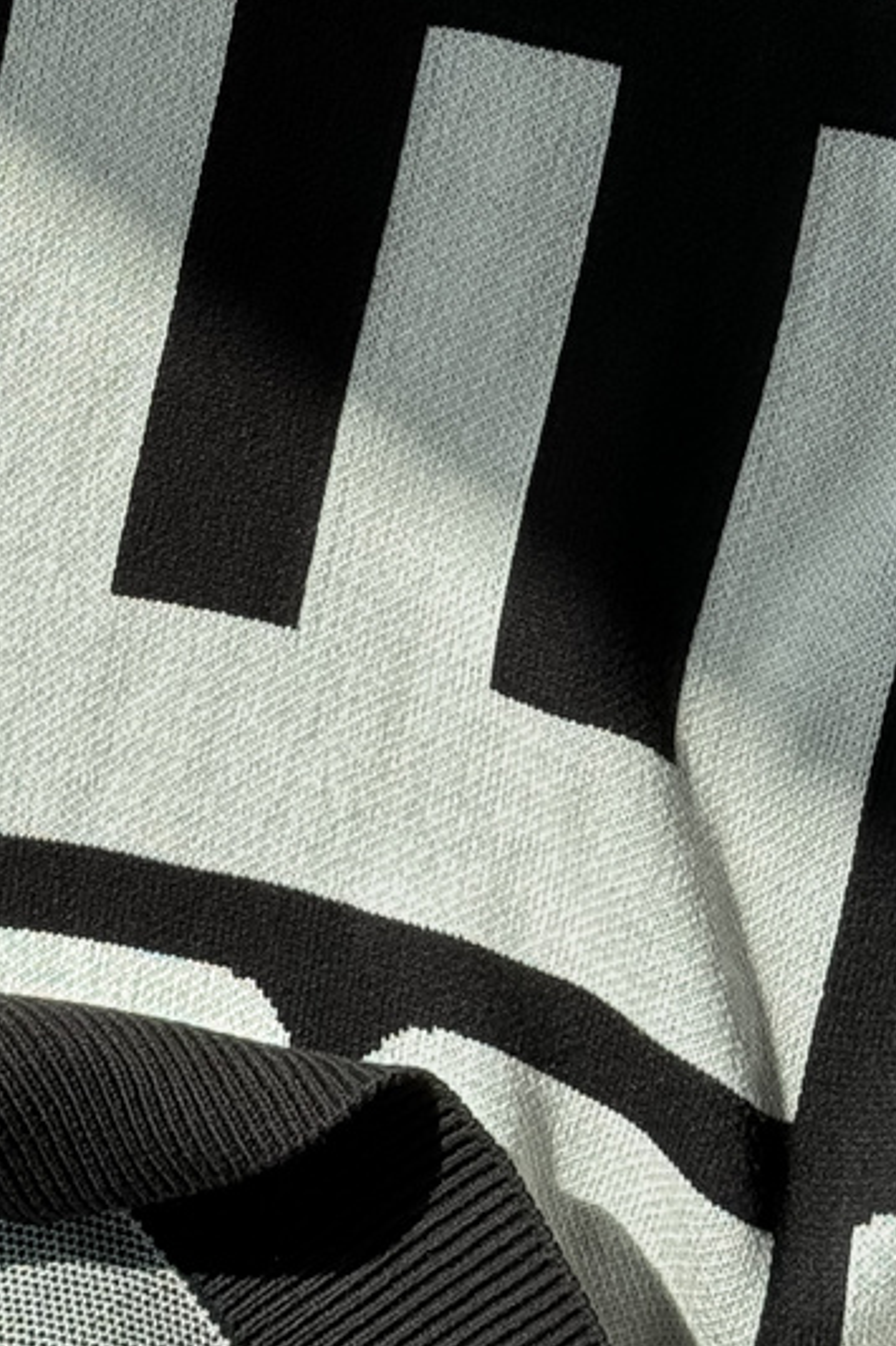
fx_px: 5603
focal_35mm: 150
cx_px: -230
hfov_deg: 9.0
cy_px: 43
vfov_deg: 13.5
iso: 64
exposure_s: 1/1500
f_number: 1.8
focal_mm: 6.76
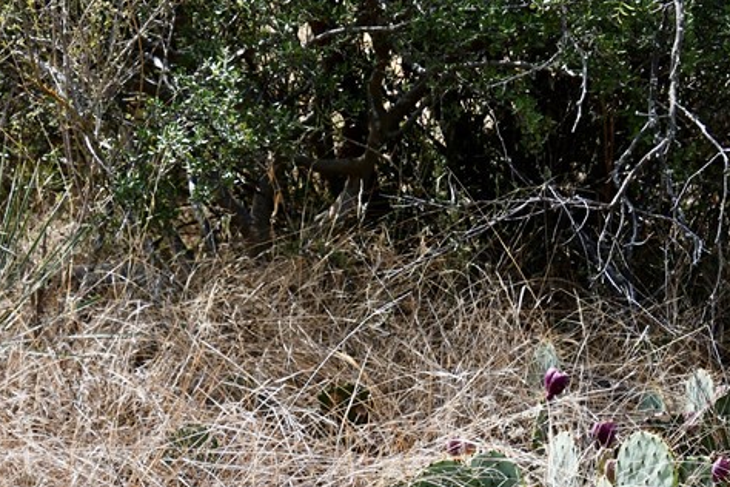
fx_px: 3488
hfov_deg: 11.9
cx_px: 191
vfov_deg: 8.0
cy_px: 311
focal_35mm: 172
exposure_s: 1/250
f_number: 8
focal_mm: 50
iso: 100
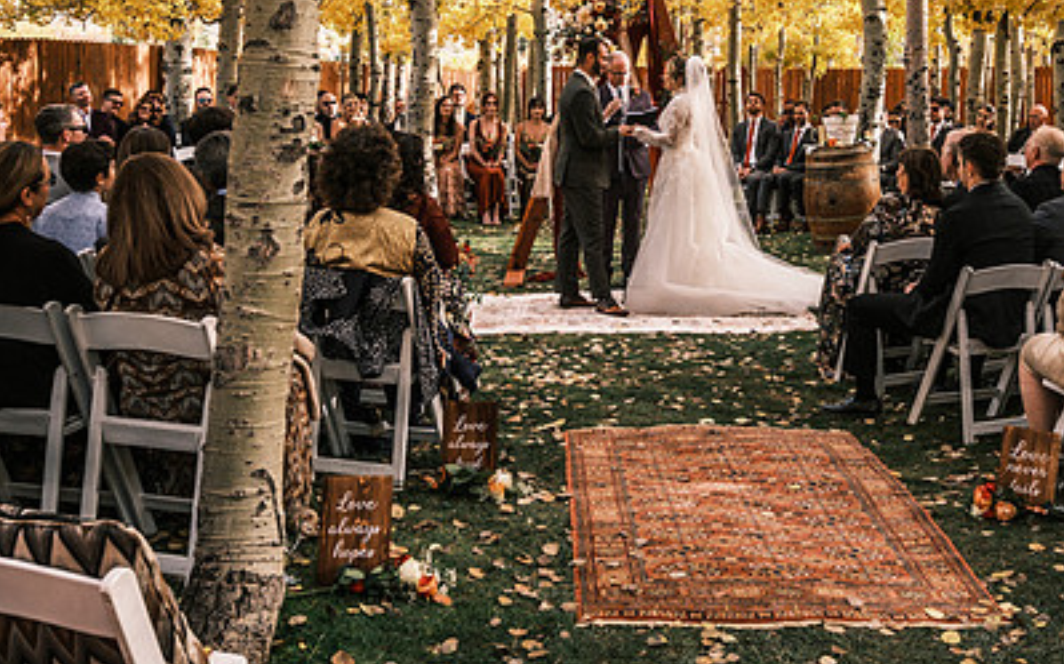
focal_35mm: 44
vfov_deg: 28.7
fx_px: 1275
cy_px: 156
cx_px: 680
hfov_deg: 44.8
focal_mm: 18
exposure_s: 1/250
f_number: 6.4
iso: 250
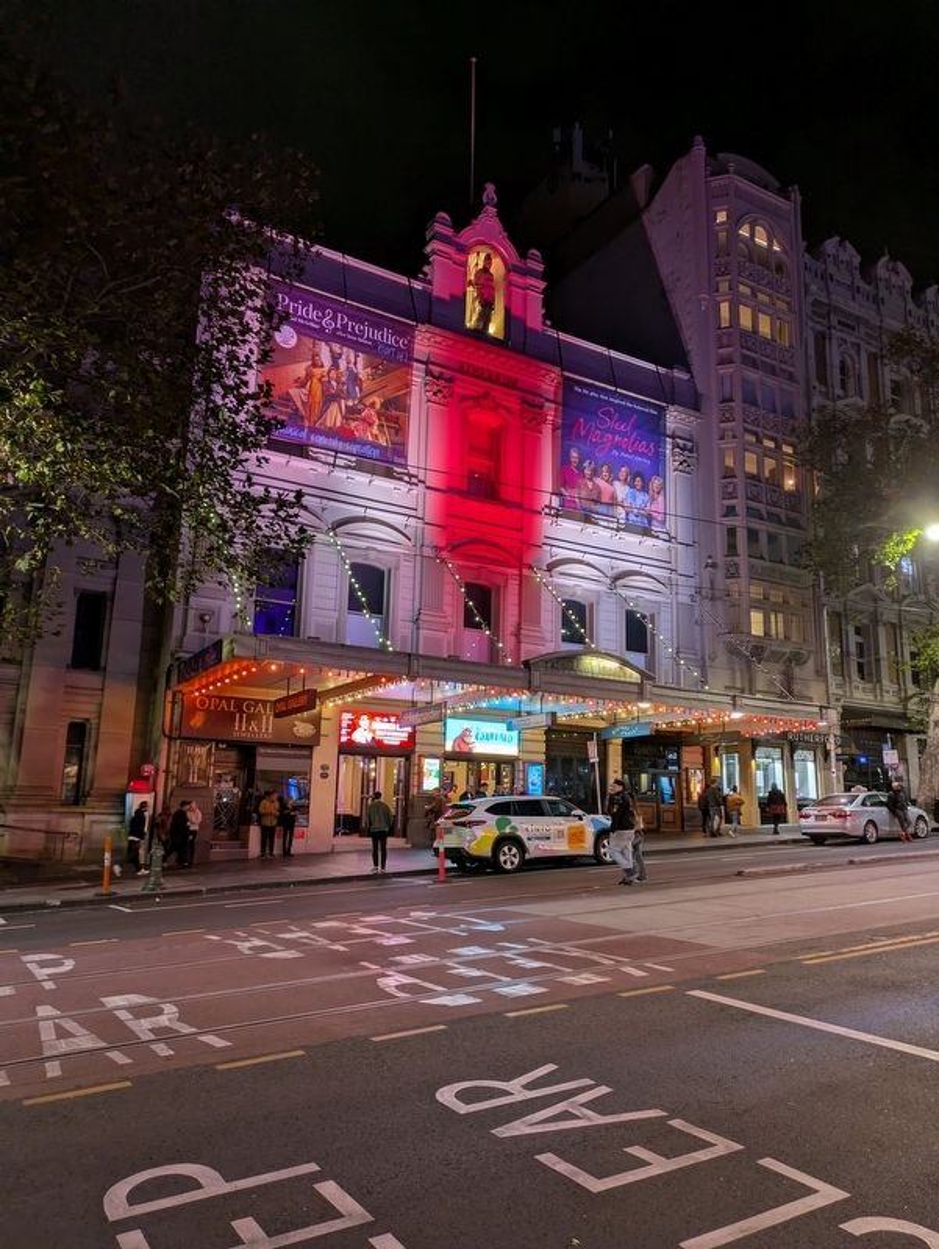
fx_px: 903
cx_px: 470
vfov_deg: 69.4
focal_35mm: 25
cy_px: 624
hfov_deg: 54.9
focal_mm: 5.43
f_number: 1.89
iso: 79
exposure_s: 1/33.3
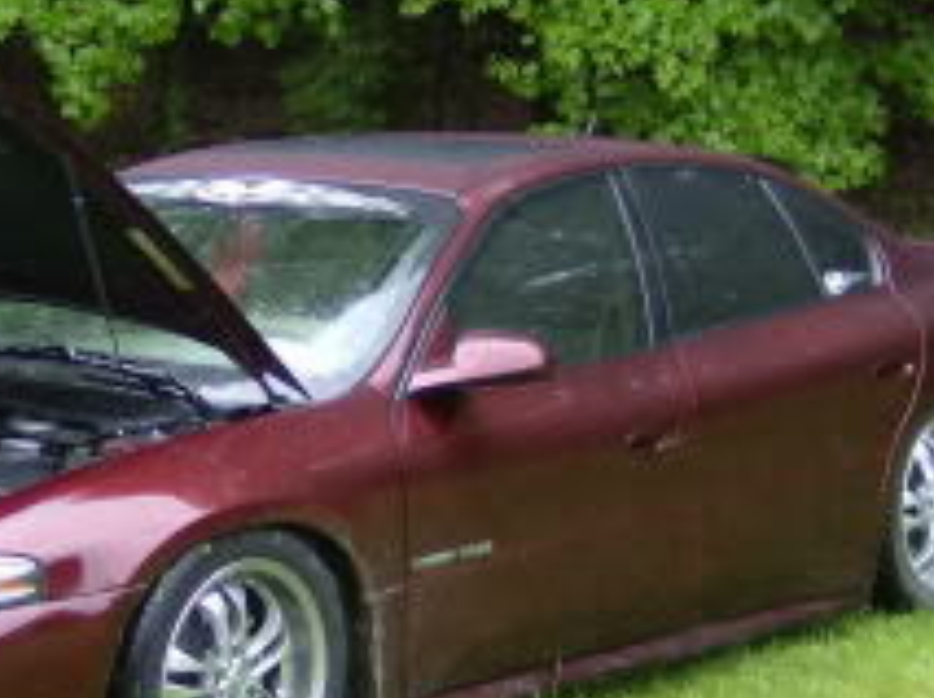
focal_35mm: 108
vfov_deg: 13.7
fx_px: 2909
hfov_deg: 18.1
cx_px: 210
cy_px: 323
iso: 100
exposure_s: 1/67.7
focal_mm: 6
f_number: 2.8
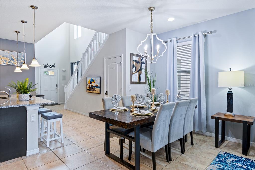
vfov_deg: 64.5
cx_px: 128
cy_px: 85
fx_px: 135
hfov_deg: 86.9
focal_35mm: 19
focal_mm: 13
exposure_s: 1/1.25
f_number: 8
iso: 100
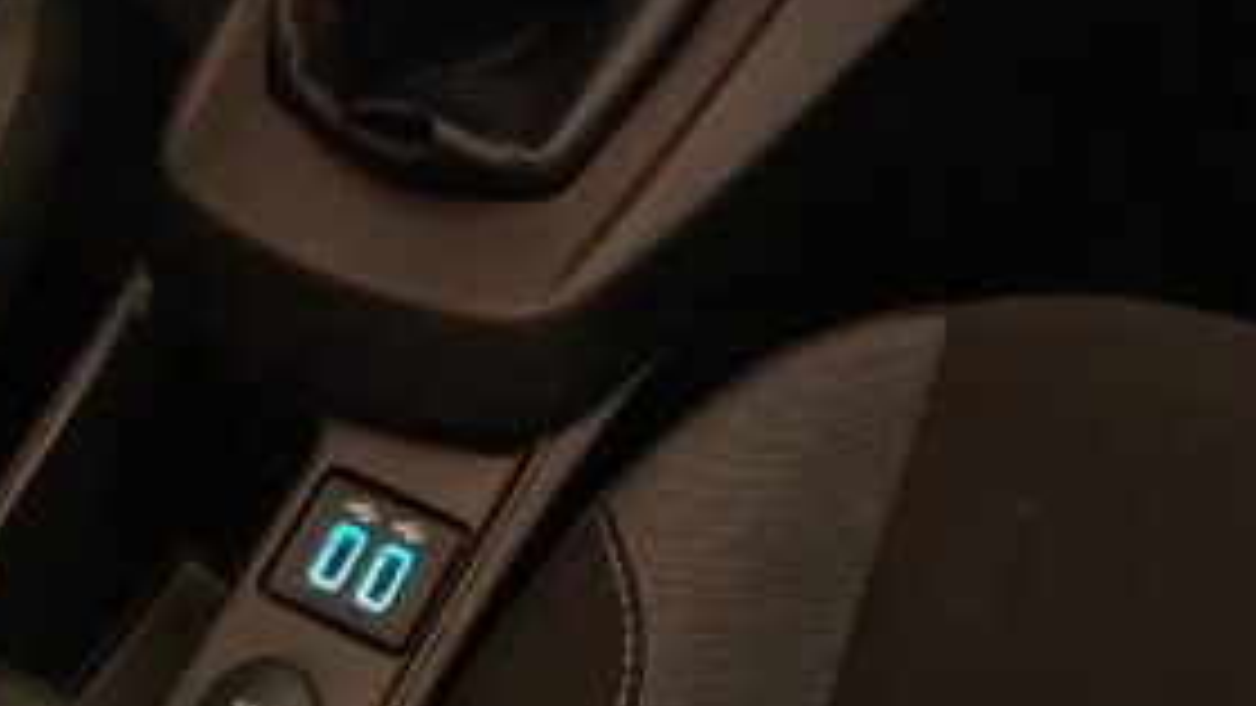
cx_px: 873
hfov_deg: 22.1
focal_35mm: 96
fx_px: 3197
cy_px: -805
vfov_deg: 11.2
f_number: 1.75
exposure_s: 1/20
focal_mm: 5.25
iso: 3063
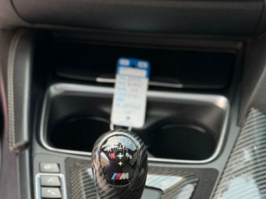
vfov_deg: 16.3
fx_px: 692
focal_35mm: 90
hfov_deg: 21.8
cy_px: 157
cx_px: 125
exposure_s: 1/169
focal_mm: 6.76
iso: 64
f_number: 1.78
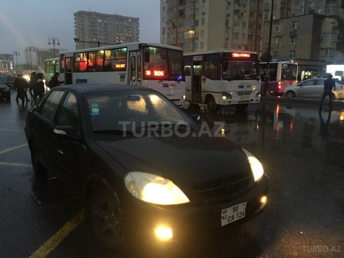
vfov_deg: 48.2
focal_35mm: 29
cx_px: 172
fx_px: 288
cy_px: 129
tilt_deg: -9.8
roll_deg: -0.9
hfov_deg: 61.7
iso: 100
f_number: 2.2
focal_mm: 4.15
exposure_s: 1/10
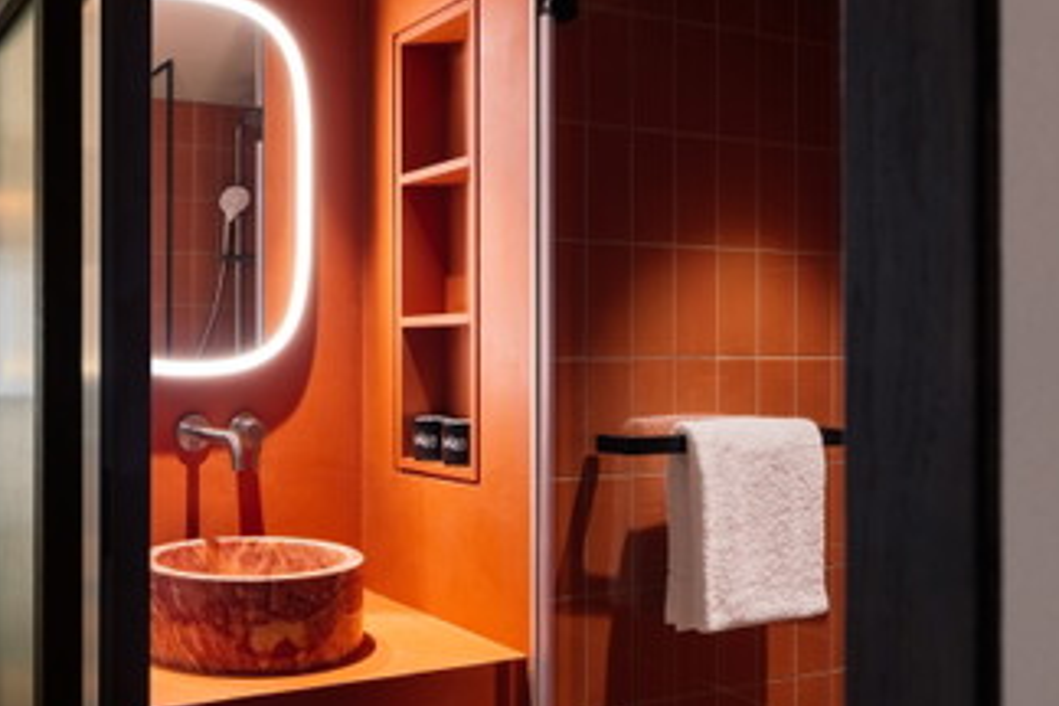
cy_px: 355
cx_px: 265
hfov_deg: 49.8
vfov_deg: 35.9
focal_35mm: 37
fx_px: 1088
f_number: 11
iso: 100
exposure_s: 1/15
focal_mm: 24
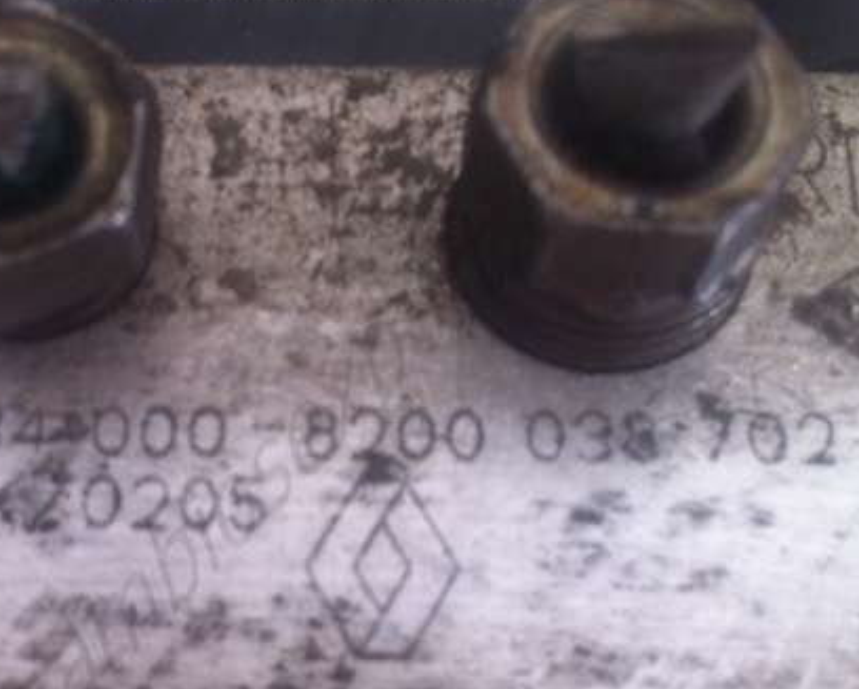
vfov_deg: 23.4
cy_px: 462
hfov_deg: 28.9
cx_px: 282
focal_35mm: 65
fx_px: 1654
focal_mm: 3.85
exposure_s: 1/30
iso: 100
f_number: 2.8
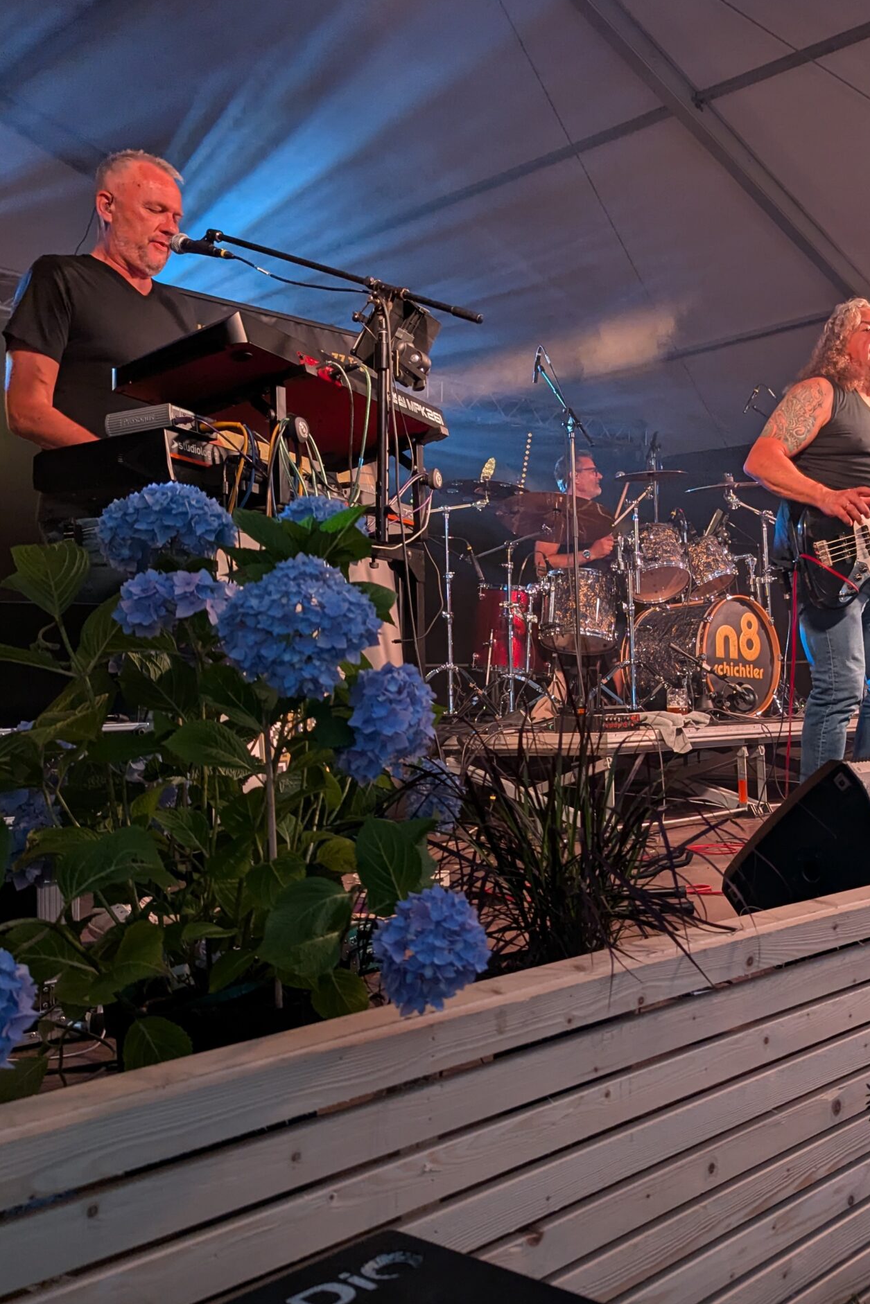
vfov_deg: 55.8
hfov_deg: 38.0
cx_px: 643
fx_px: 1232
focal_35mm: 34
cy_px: 653
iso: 572
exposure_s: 1/266
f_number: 1.85
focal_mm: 6.81
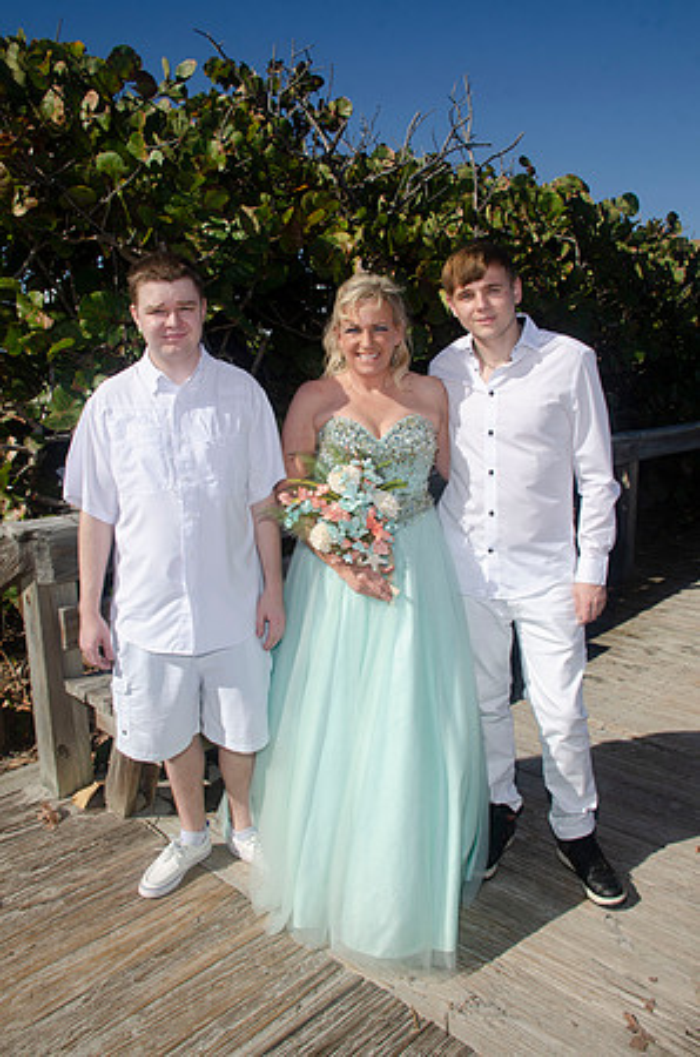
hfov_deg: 47.7
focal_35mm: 27
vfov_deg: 67.5
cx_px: 350
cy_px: 528
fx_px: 791
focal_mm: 18
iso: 100
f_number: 10
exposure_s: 1/250
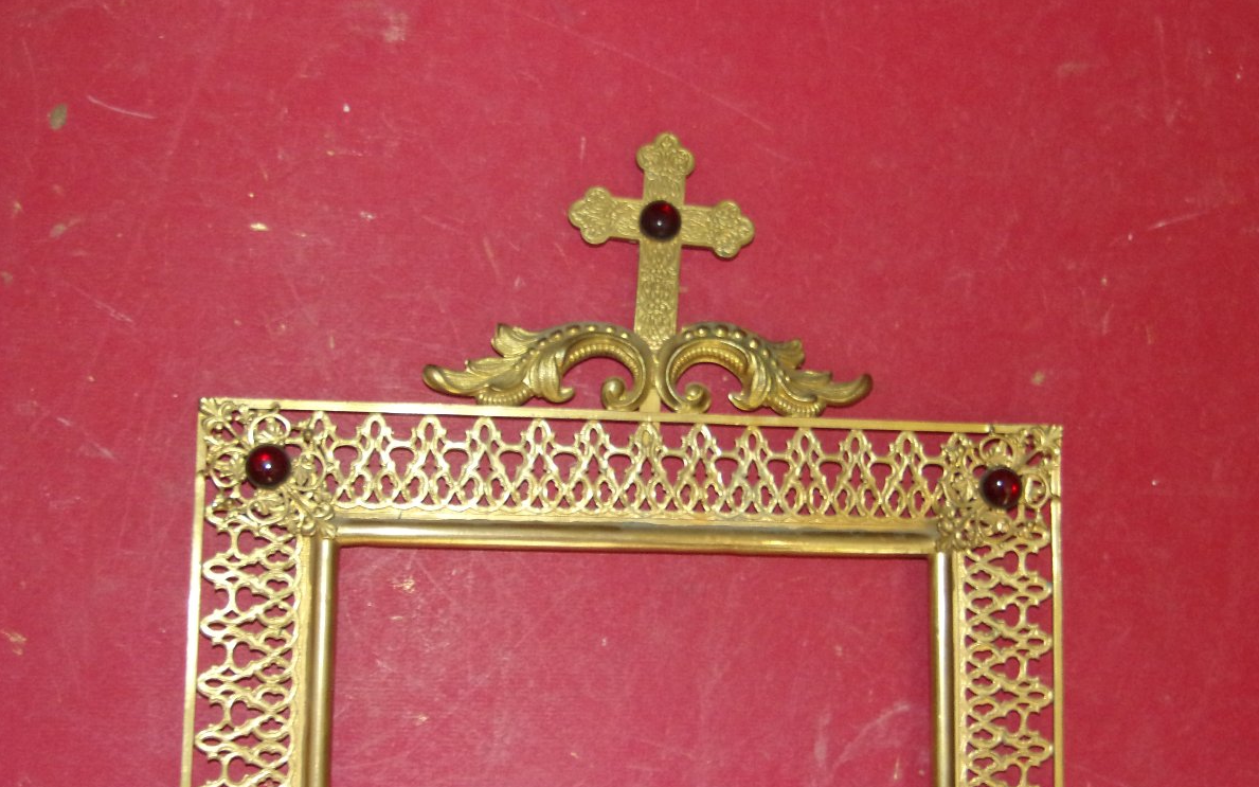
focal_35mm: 46
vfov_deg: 28.0
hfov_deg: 43.5
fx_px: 1578
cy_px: 432
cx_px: 631
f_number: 4.1
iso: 200
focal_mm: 7.8
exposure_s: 1/34
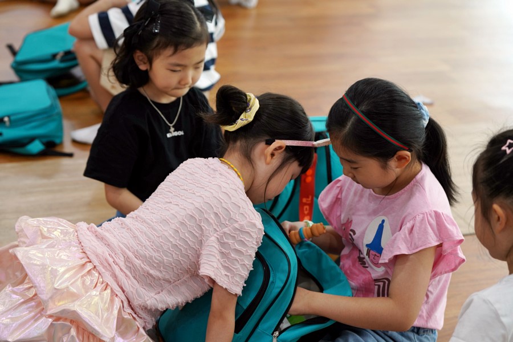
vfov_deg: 19.5
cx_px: 256
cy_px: 171
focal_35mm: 70
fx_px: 997
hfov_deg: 28.8
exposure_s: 1/160
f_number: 4
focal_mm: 70
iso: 800
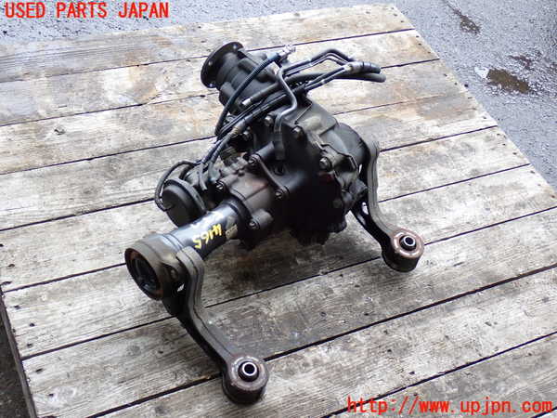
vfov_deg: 30.9
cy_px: 209
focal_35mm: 47
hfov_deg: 40.4
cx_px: 278
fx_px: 756
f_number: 3.1
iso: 200
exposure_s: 1/60
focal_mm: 8.4
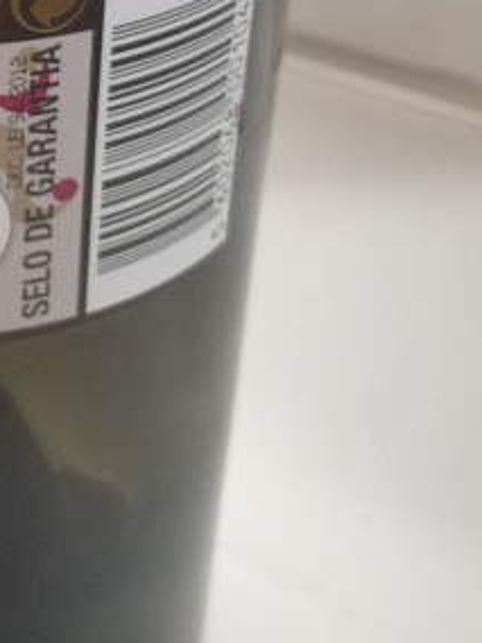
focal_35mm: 76
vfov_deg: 24.8
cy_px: 48
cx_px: -124
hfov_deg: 18.2
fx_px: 1411
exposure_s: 1/15
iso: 1000
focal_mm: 3.79
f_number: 2
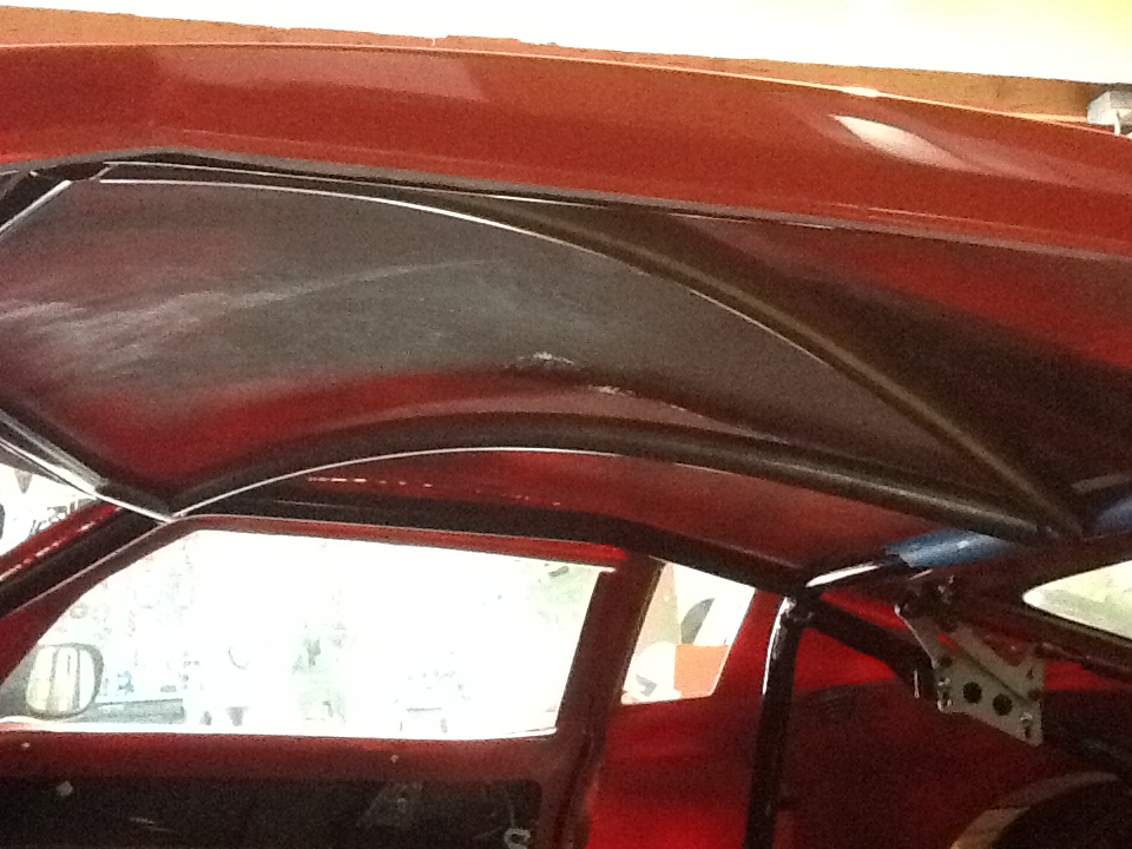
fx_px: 1046
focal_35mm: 32
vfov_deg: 44.2
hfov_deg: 56.8
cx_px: 566
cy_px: 424
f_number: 2.4
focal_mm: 2.03
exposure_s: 1/15
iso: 800
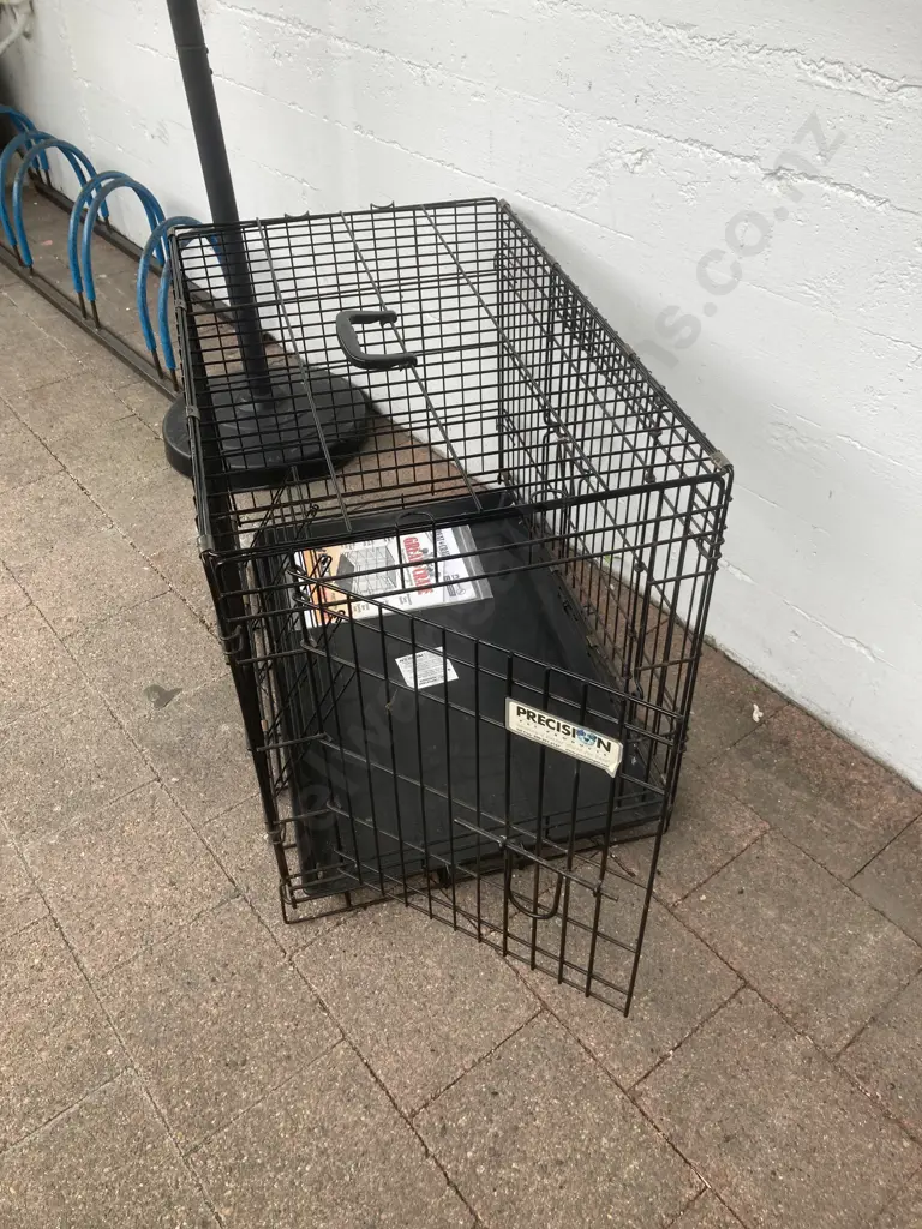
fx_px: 994
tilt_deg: -40.1
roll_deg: +0.2
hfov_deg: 49.7
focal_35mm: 28
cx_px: 461
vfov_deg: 63.4
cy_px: 614
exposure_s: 1/169
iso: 20
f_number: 1.8
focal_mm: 3.99
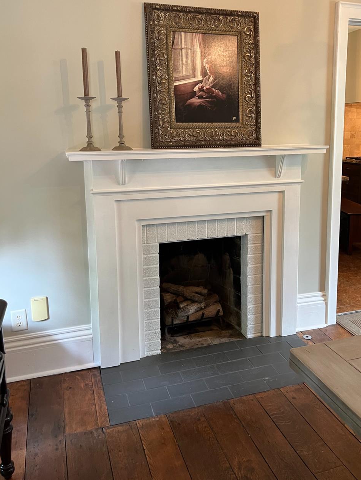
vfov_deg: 58.0
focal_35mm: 31
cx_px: 207
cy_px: 201
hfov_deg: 45.3
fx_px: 431
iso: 200
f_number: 1.6
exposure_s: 1/60
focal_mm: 5.1
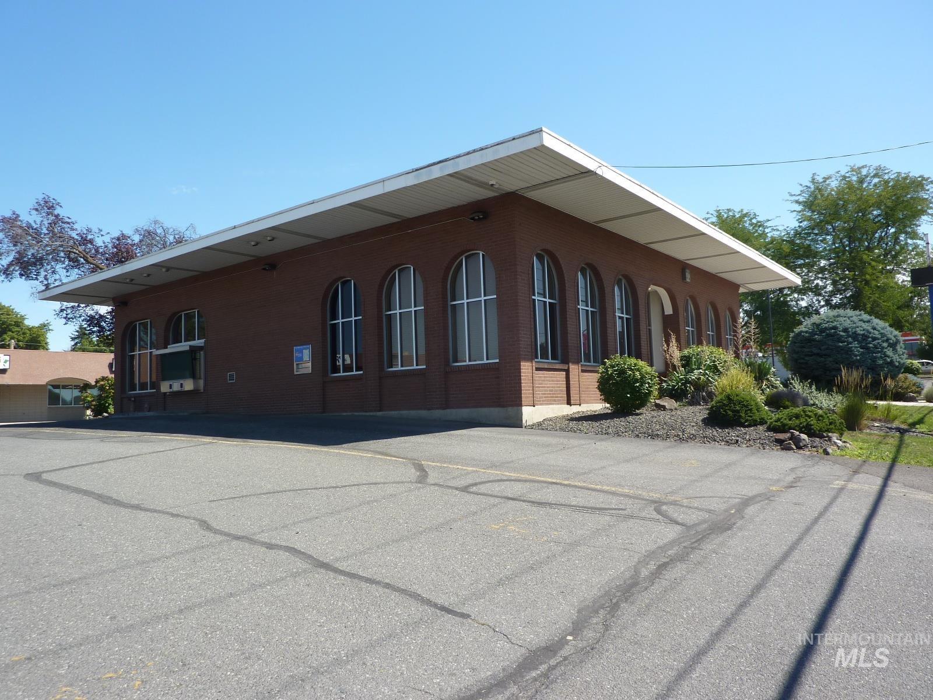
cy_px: 350
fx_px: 674
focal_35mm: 25
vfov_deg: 54.9
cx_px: 466
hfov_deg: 69.4
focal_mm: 4.1
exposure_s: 1/320
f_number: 4
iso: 80
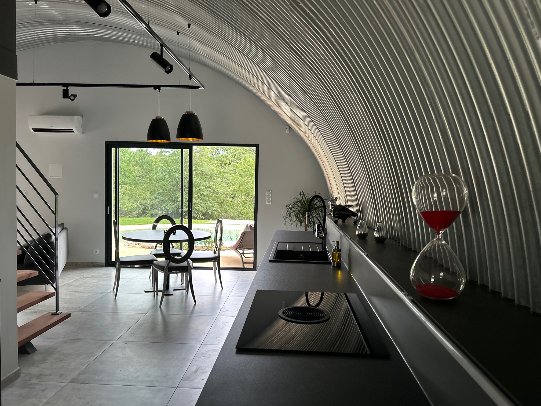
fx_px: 406
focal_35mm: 26
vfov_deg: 53.1
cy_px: 203
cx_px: 270
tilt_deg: -3.2
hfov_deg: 67.3
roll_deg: -0.8
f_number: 1.5
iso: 200
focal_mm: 5.7
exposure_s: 1/60
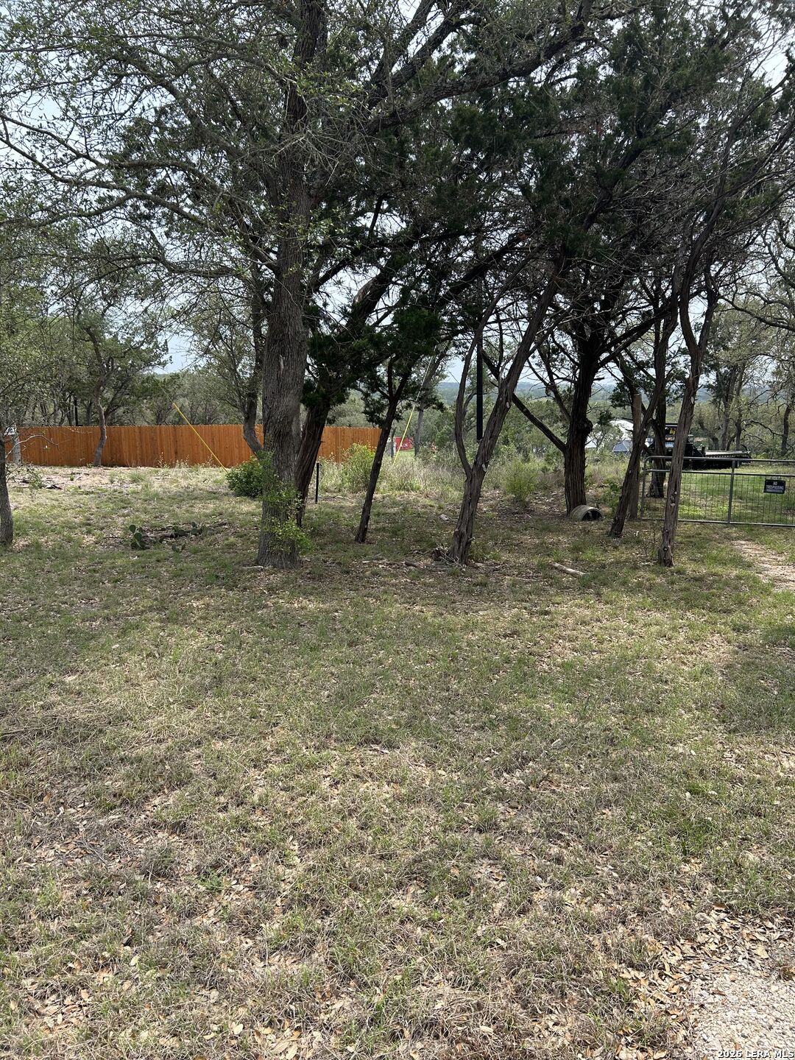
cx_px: 398
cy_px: 530
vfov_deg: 67.3
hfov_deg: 53.1
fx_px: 796
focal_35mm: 26
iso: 50
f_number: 1.5
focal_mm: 5.7
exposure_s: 1/2299
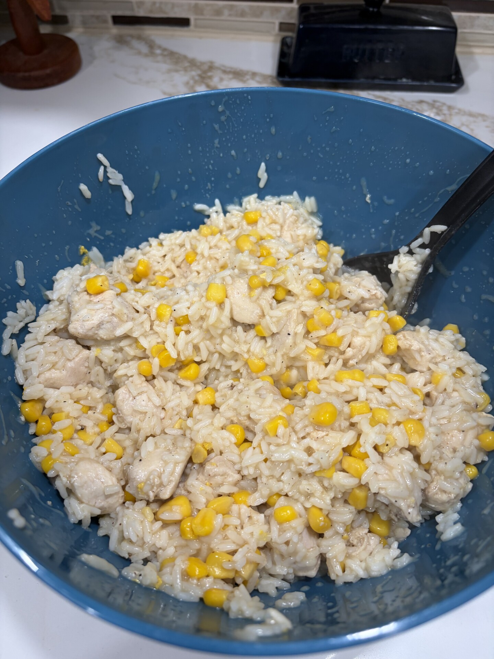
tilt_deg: -52.1
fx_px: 495
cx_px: 247
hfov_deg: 53.1
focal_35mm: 26
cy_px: 330
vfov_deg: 67.3
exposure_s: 1/60
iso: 80
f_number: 1.6
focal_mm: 5.96
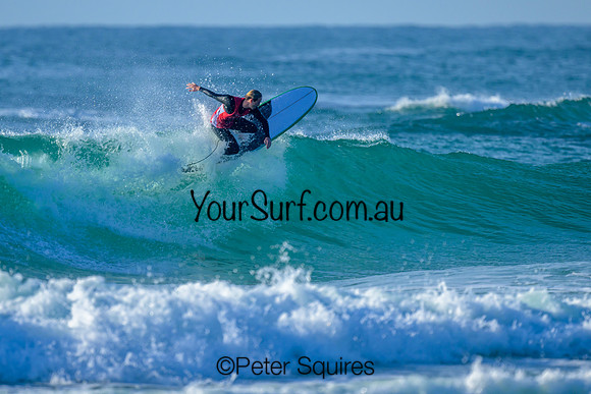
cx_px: 241
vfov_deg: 1.3
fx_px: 18061
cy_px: 173
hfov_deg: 1.9
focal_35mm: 1100
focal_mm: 800
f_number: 6.3
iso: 320
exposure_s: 1/2000
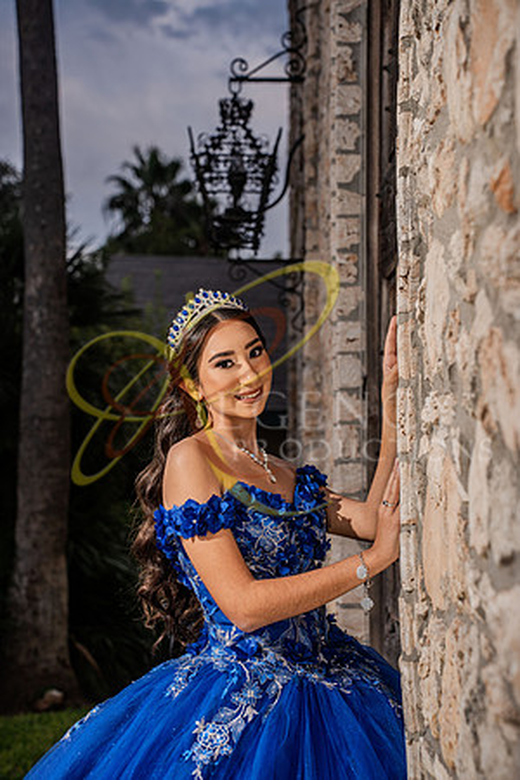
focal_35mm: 75
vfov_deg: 27.0
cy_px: 390
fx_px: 1625
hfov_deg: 18.2
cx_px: 260
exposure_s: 1/200
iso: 500
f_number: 5.6
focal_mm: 75
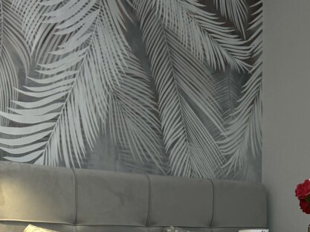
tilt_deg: -0.5
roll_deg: +0.2
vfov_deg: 23.2
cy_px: 259
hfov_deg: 32.5
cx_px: 113
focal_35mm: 59
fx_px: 528
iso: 125
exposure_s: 1/100
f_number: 1.78
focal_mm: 6.76
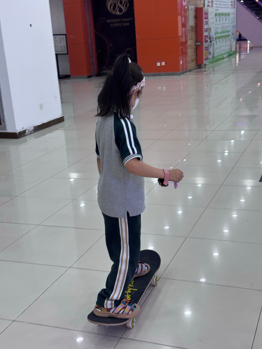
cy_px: 174
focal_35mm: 48
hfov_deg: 30.3
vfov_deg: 39.7
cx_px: 131
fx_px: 484
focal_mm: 6.76
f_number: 1.78
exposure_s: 1/50
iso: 64
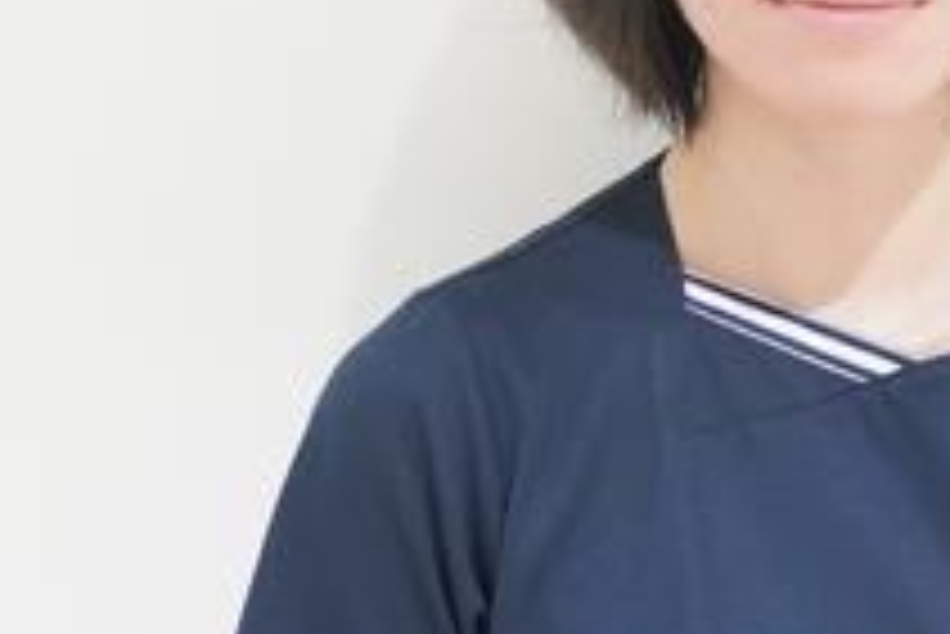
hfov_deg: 19.5
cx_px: 837
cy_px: -45
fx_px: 2720
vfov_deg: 13.1
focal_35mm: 103
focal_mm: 22
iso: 3200
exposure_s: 1/50
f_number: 4.5
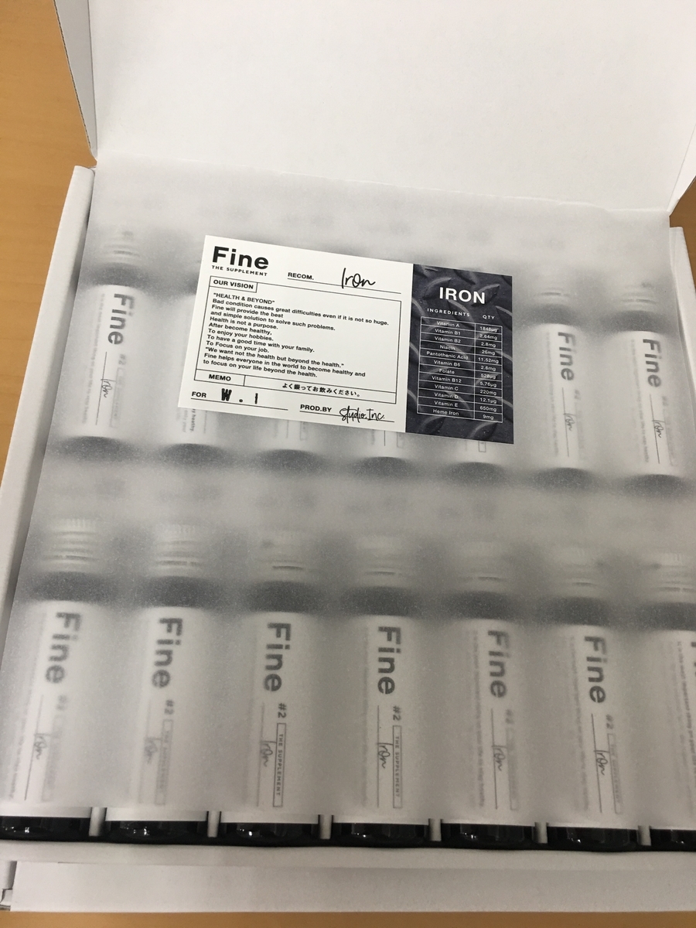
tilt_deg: -67.4
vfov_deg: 61.7
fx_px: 777
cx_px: 348
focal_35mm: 29
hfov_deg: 48.2
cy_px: 464
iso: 40
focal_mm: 4.15
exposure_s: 1/30
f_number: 2.2
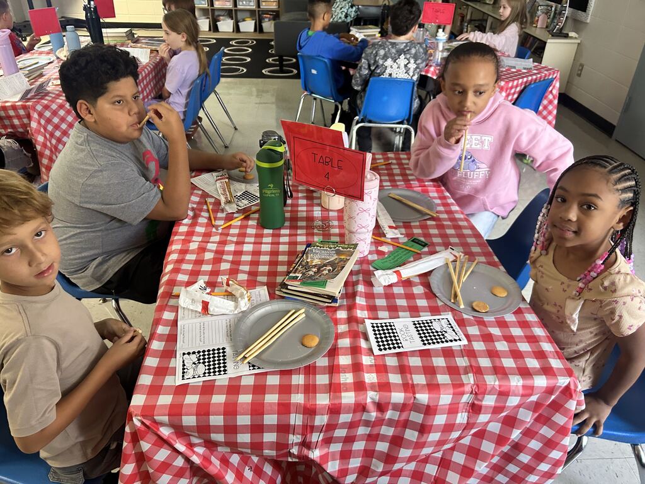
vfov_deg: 53.1
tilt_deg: -33.5
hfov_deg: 67.3
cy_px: 242
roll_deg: -1.8
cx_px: 322
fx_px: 484
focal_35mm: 26
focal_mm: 5.7
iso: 320
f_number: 1.5
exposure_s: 1/60
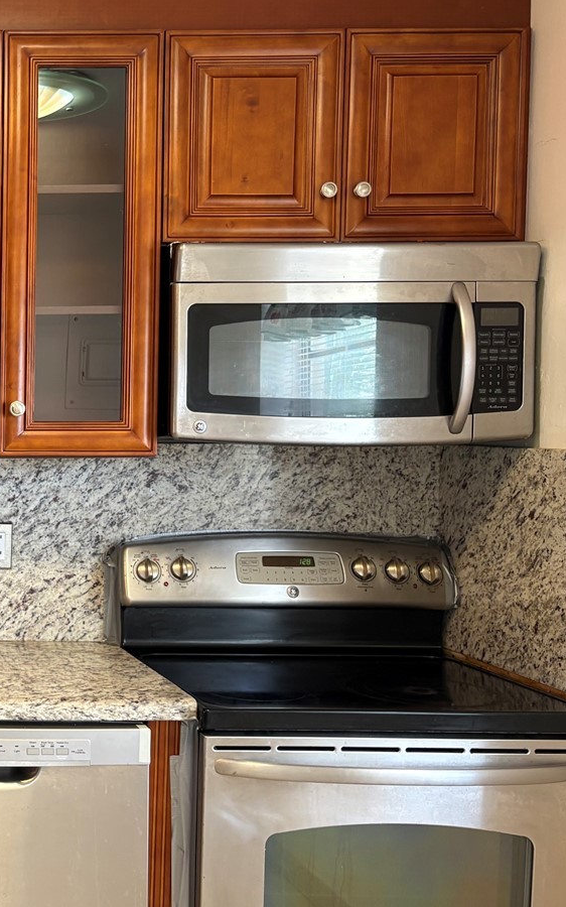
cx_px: -205
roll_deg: +0.4
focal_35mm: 49
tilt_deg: -2.7
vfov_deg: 41.1
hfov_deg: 22.9
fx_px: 1210
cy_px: 473
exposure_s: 1/60
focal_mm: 5.96
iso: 125
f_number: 1.6
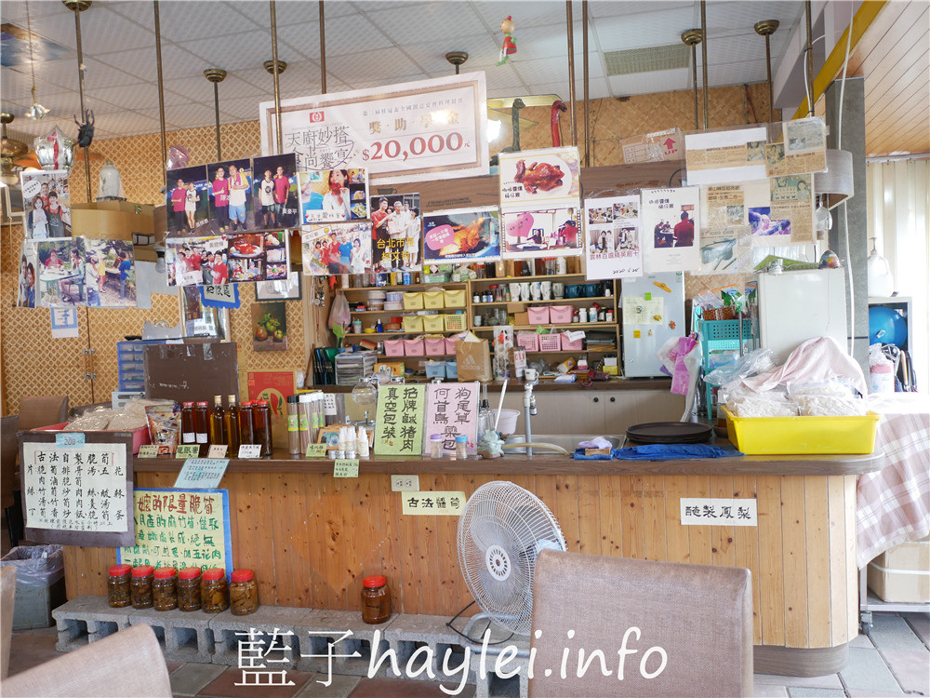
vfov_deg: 46.8
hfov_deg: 60.0
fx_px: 806
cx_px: 465
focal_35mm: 30
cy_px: 349
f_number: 1.7
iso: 320
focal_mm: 15
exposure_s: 1/60
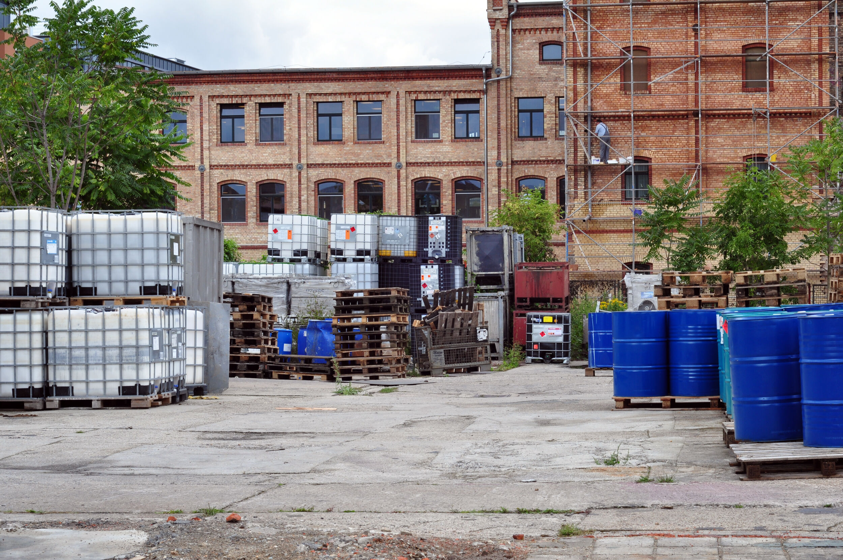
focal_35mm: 75
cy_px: 280
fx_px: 1754
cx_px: 422
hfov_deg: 27.0
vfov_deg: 18.1
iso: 200
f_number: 13
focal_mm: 50
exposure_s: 1/50
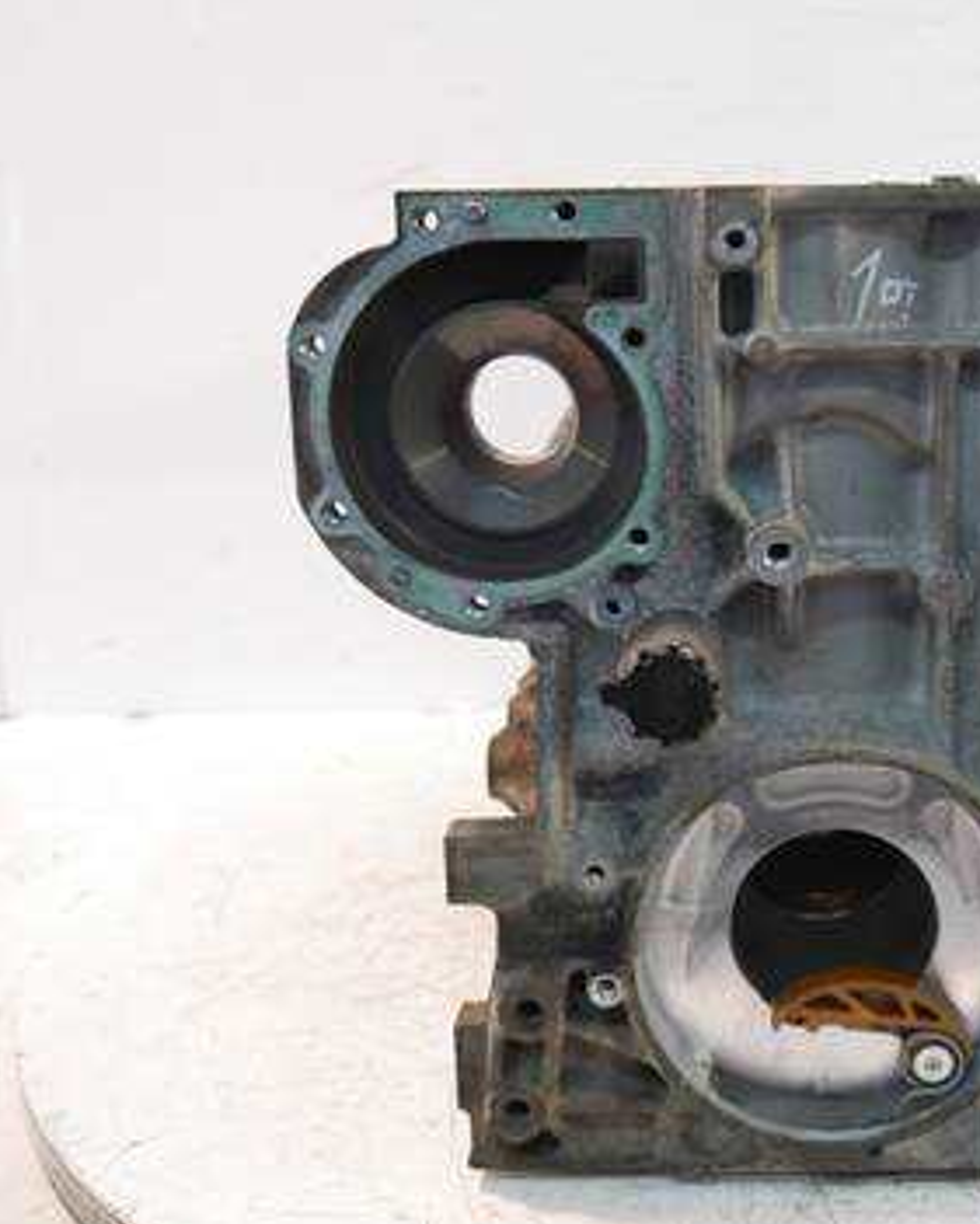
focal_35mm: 48
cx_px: 750
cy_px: 621
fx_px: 1739
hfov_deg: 30.9
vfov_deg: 38.8
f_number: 4
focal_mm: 18
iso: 1250
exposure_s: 1/60
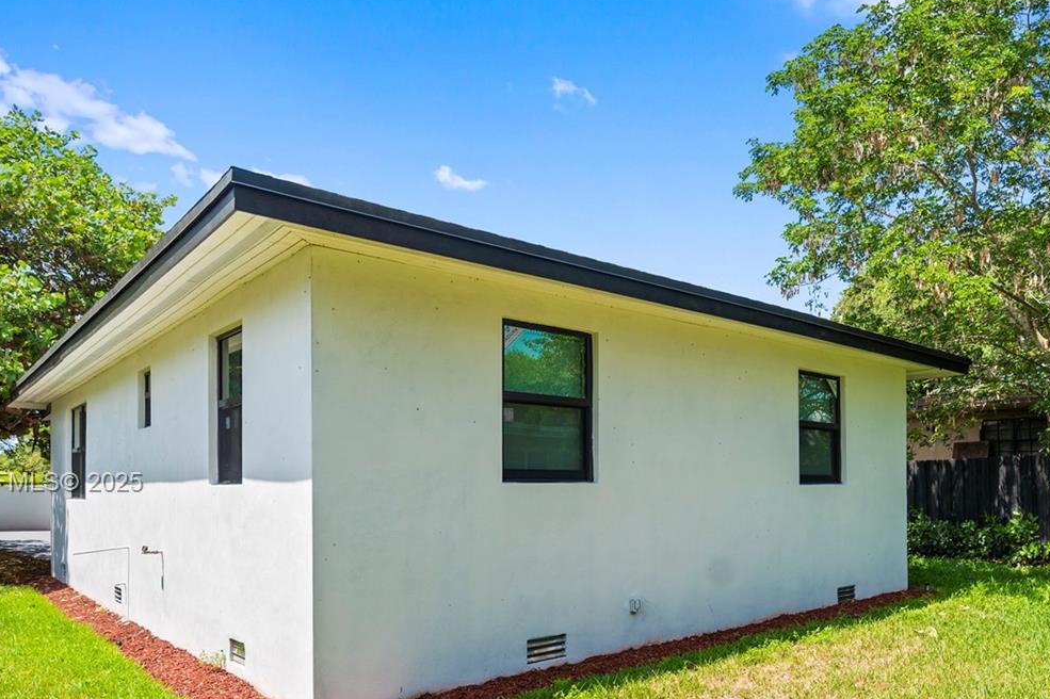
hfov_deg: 68.2
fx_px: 758
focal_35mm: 26
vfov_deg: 48.4
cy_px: 484
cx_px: 663
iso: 100
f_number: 5
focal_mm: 16
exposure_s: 1/320
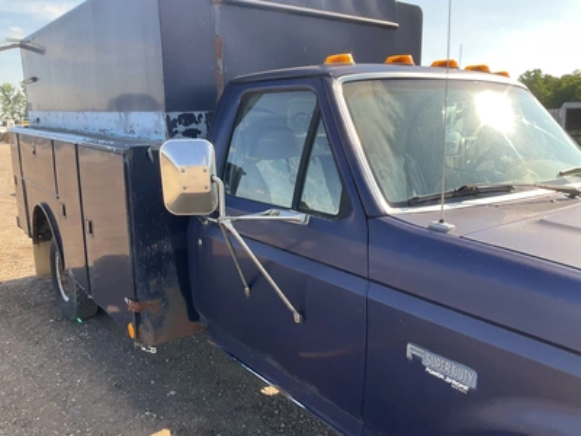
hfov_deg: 61.7
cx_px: 290
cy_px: 218
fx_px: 487
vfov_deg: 48.2
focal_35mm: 29
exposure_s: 1/419
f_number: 1.8
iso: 25
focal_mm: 3
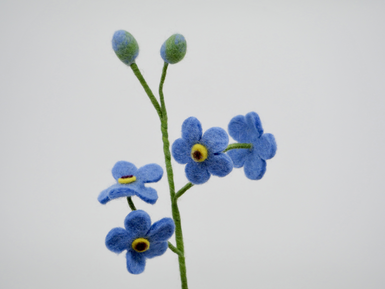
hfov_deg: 6.4
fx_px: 3470
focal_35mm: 312
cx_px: 192
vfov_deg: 4.8
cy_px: 144
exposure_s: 1/400
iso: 500
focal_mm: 156
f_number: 5.7
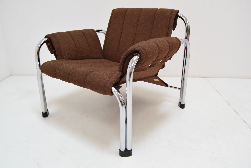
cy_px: 84
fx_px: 209
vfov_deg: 43.7
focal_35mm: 30
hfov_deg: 61.9
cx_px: 126
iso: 1600
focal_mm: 20
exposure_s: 1/125
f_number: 5.6
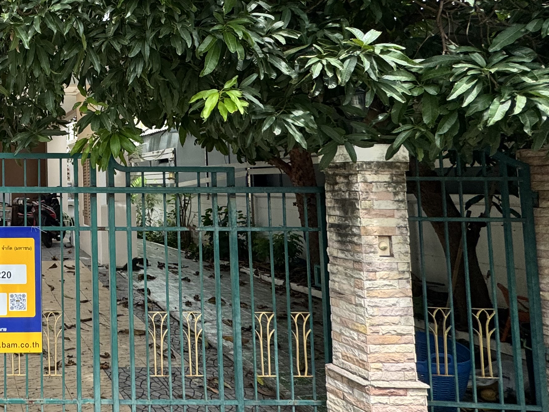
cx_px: -44
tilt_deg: +6.2
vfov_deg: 43.6
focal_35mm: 32
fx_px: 508
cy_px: 140
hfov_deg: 44.5
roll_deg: +0.6
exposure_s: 1/804
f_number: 2.2
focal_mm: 2.22
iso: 50
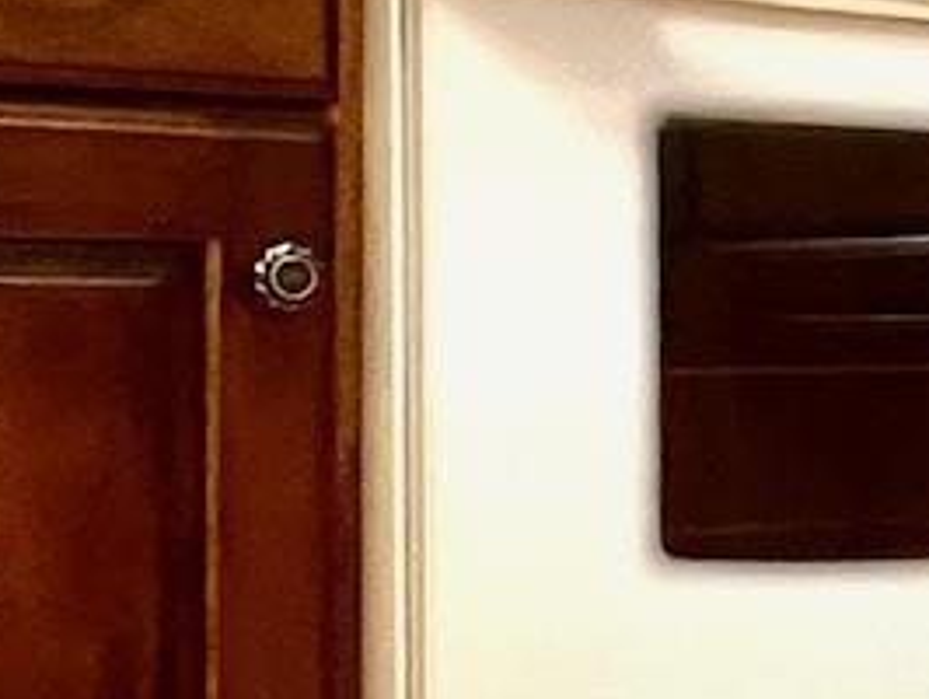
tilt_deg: +0.0
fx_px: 2686
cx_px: 1987
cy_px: 315
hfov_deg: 15.0
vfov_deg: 14.8
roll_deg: +1.2
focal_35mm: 100
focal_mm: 1.57
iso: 500
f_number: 1.8
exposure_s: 1/60
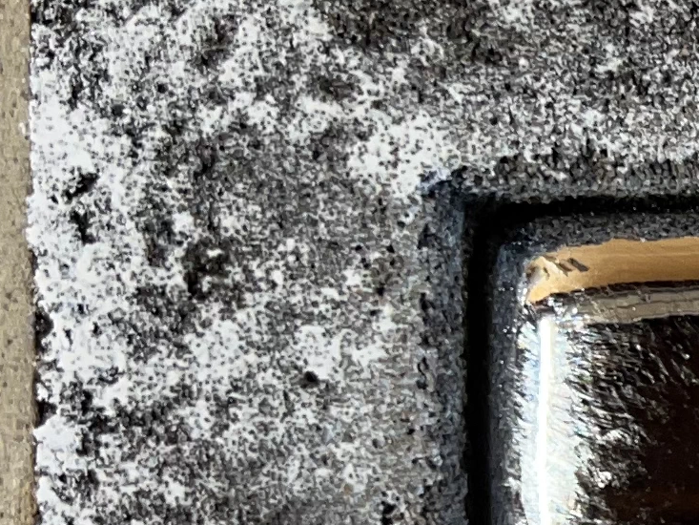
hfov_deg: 12.4
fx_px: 2888
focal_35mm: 143
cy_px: 502
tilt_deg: -83.7
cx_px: 1347
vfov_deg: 10.3
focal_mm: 5.7
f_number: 1.5
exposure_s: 1/60
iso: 80
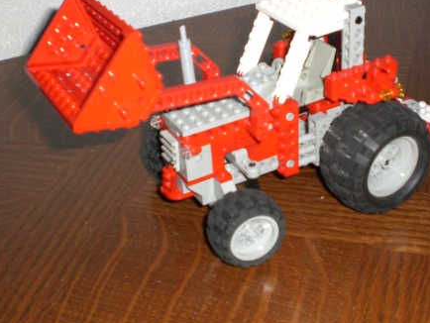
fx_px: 696
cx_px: 297
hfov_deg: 33.9
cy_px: 153
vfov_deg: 26.1
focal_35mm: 56
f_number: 3.1
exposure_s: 1/60
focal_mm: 6.3
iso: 200
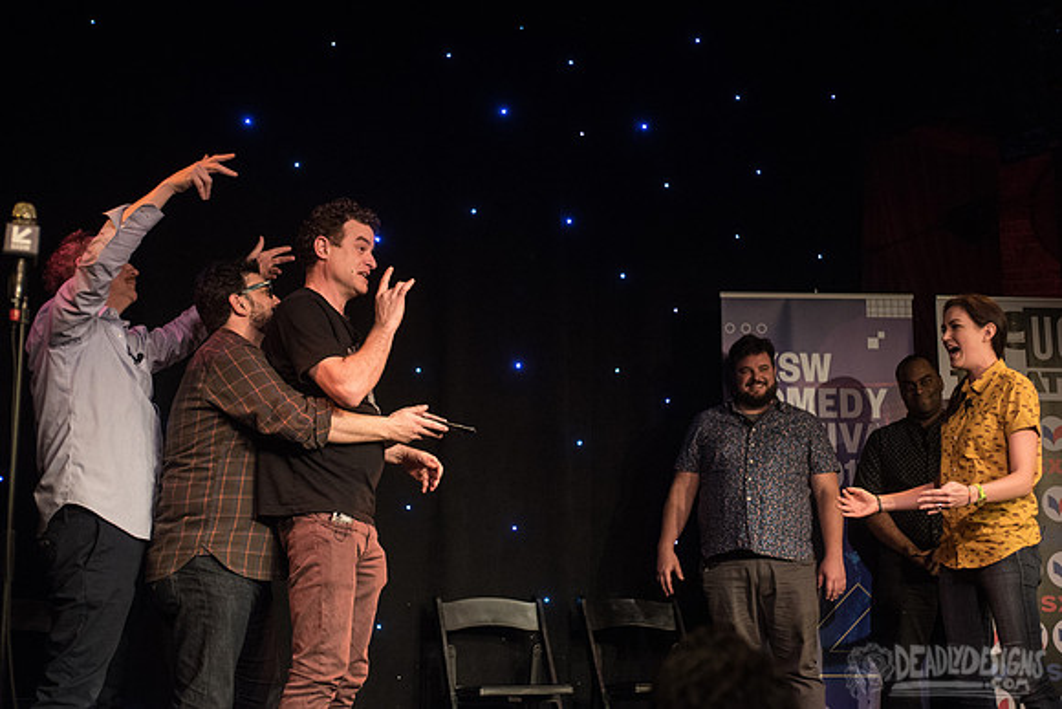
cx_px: 516
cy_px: 325
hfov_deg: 38.2
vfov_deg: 26.0
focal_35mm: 52
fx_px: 1532
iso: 2000
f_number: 3.2
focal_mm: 48
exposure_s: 1/400
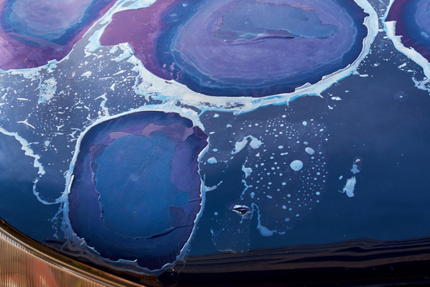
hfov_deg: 17.8
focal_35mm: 115
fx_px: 1374
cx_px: 159
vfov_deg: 11.9
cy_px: 103
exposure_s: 1/320
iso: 100
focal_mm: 85
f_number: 8
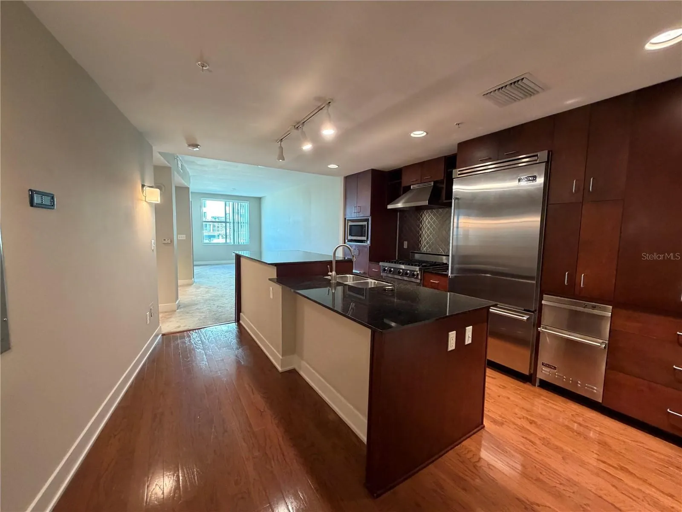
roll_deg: -0.7
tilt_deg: -4.3
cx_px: 341
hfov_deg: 102.1
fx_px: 276
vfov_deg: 85.7
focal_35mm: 14
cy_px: 256
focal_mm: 2.22
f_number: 2.2
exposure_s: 1/60
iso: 400
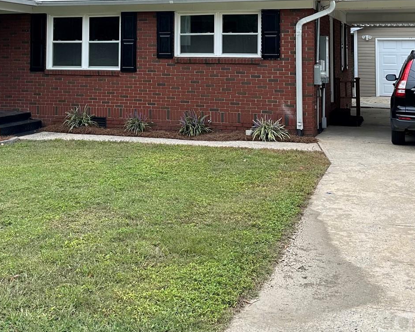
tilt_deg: +3.0
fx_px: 626
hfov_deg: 36.6
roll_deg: -0.5
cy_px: 23
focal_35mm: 51
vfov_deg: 28.4
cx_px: 173
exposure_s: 1/918
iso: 80
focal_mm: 6.86
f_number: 1.78
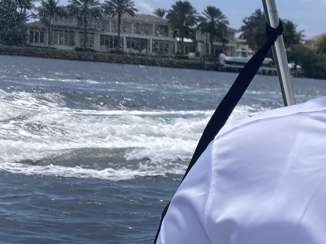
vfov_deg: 13.8
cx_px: 461
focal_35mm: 105
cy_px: 258
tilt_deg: -7.2
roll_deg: -4.4
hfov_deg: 17.2
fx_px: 989
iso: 20
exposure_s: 1/3247
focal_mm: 3.99
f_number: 1.8
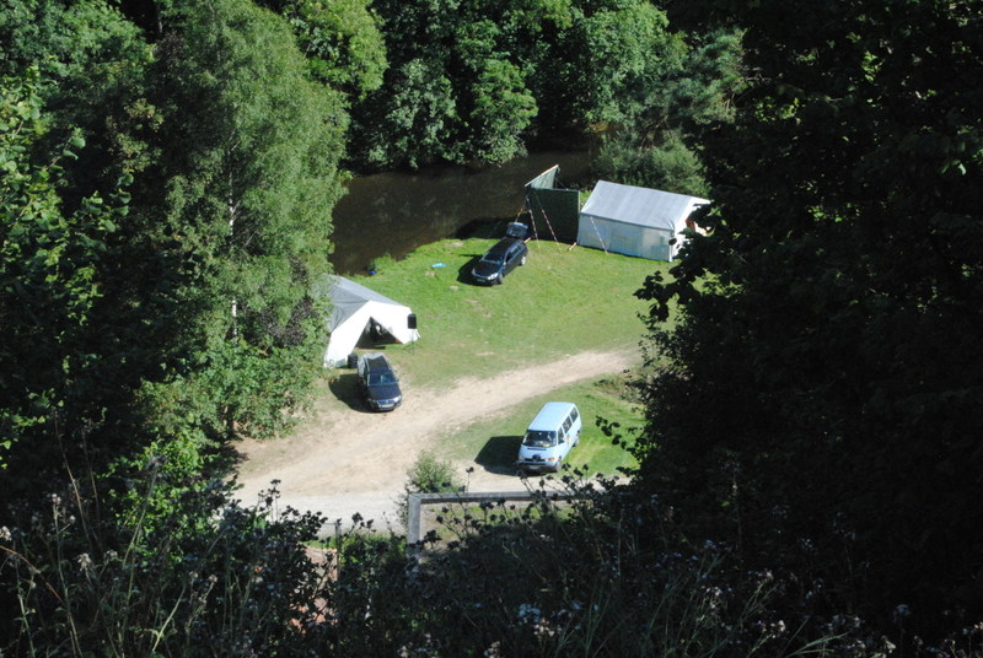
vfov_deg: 16.6
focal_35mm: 82
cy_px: 329
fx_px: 2256
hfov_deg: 24.6
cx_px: 492
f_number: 20
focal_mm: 55
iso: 1600
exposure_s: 1/320
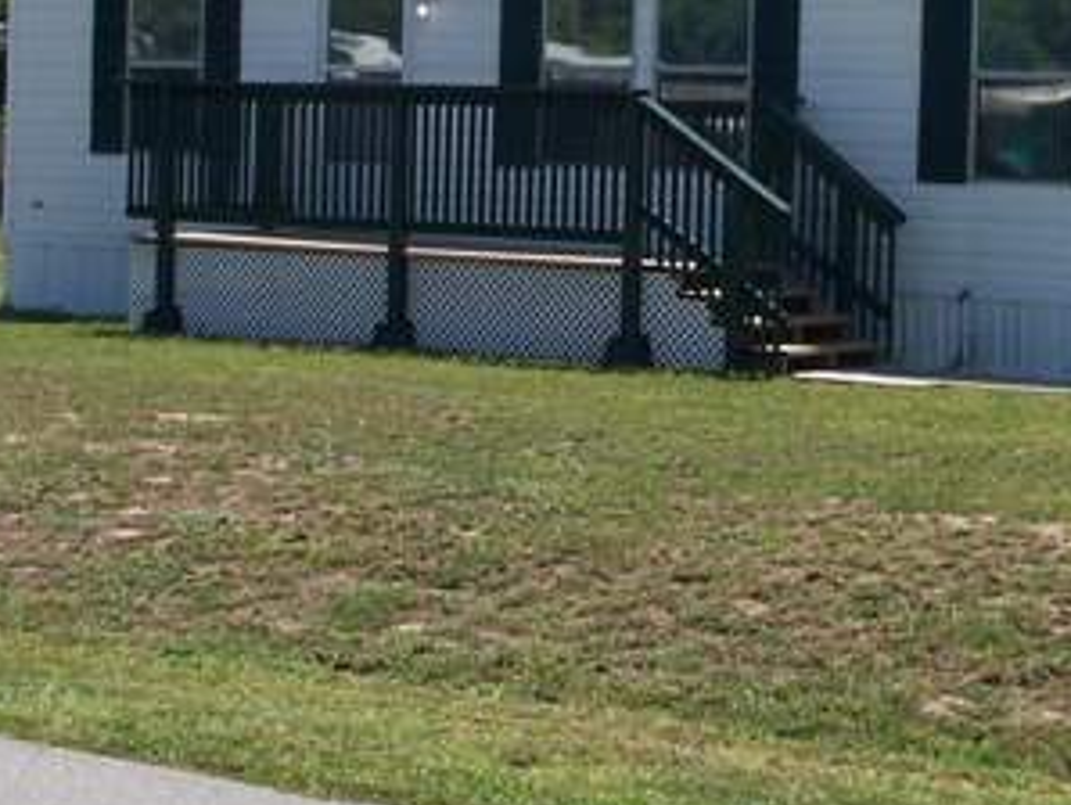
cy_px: 151
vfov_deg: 14.4
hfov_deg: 19.2
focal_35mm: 102
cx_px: 704
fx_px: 3158
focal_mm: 6.3
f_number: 5.6
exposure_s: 1/350
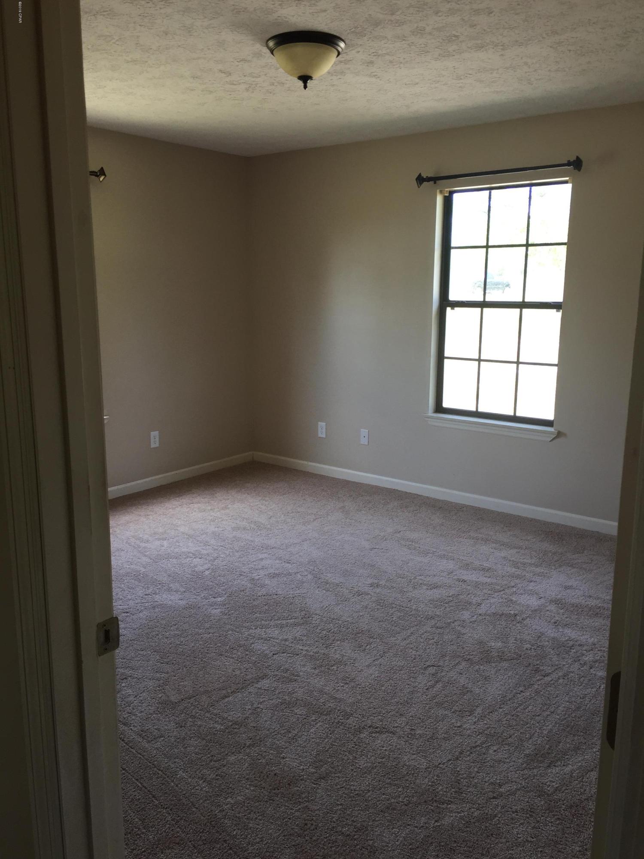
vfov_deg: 61.7
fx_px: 719
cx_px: 322
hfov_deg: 48.2
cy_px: 430
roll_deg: -0.3
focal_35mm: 29
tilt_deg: -11.4
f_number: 2.2
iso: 40
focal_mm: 4.15
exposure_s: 1/60
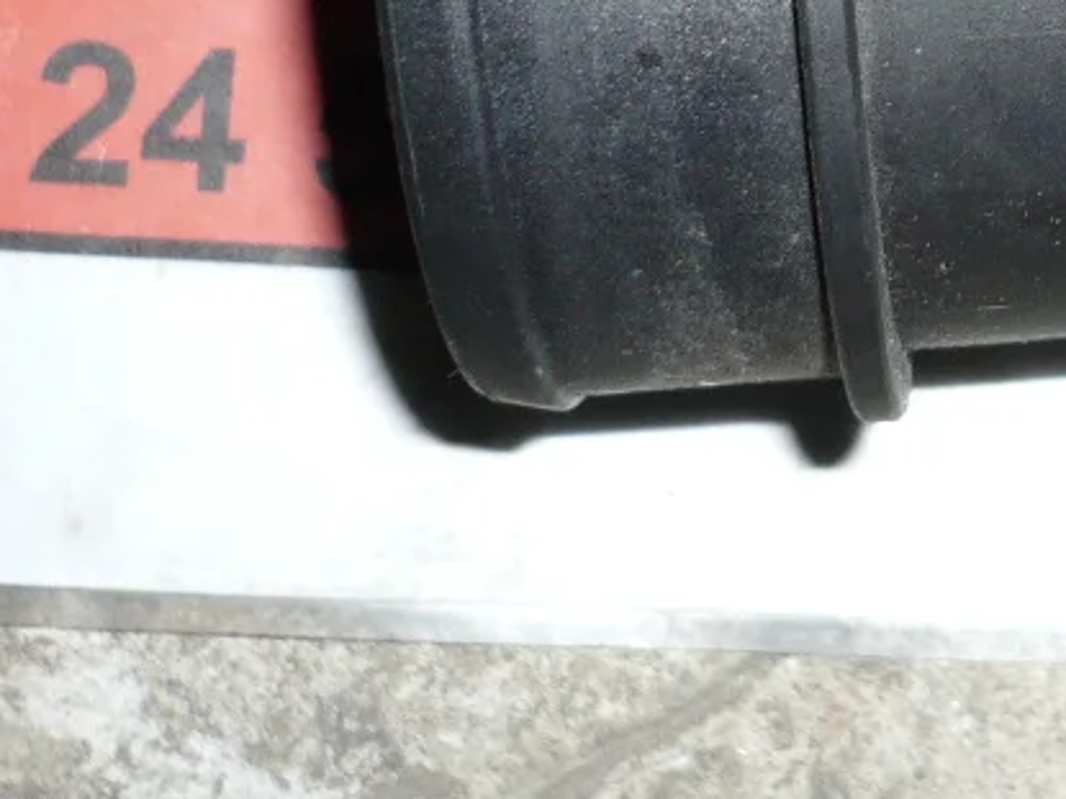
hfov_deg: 17.0
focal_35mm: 108
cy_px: -231
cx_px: 1433
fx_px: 3325
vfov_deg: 13.2
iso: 100
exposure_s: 1/30
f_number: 2.8
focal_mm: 5.8
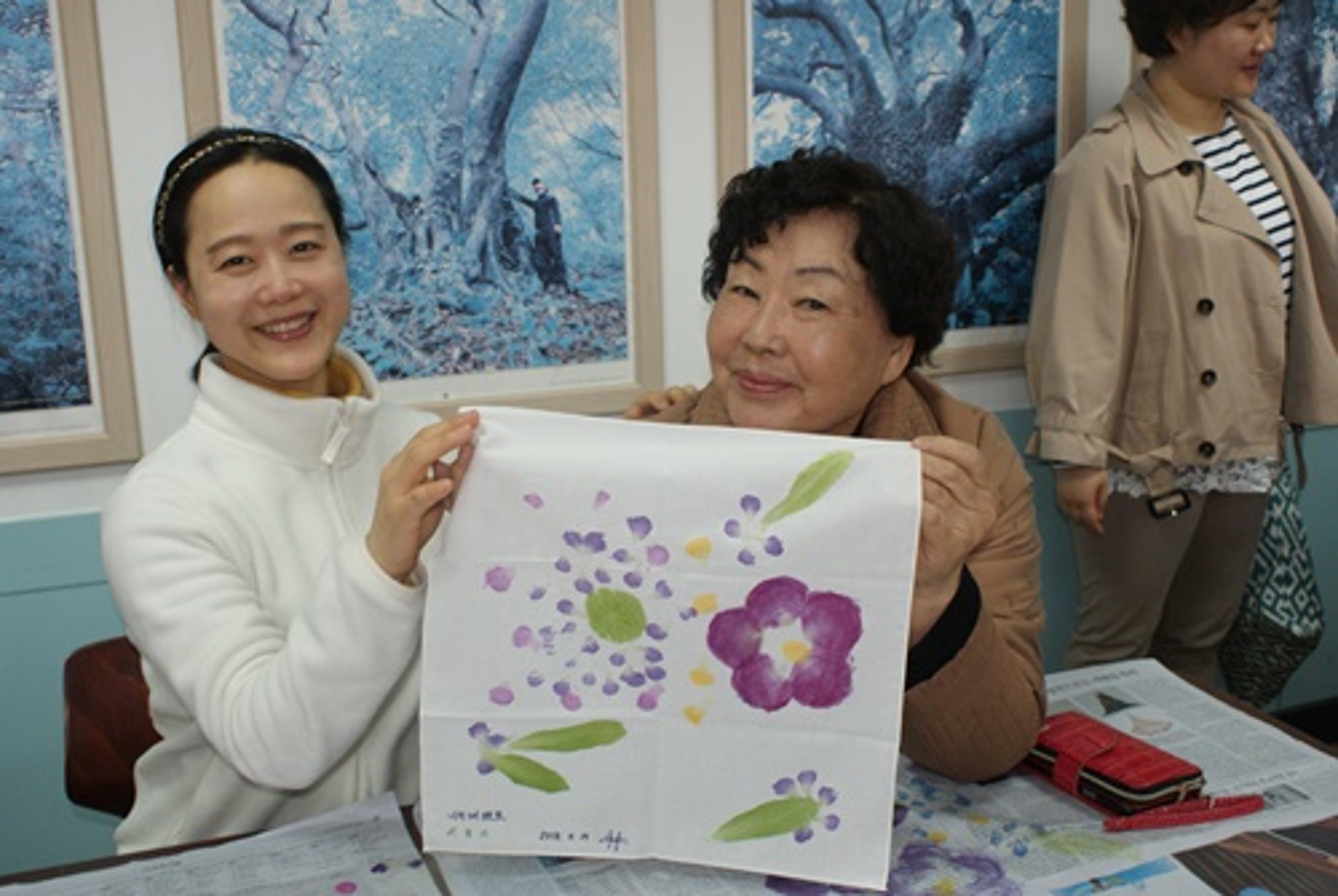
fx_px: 1452
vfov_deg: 34.3
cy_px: 448
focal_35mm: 39
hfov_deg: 49.5
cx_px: 669
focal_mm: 26
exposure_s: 1/60
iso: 400
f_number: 5.6
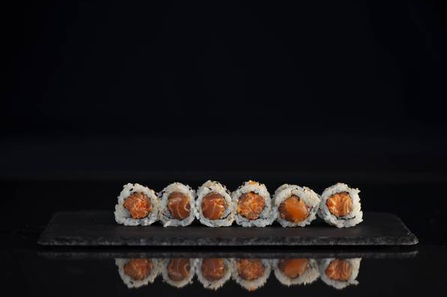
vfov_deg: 11.8
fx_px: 1439
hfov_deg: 17.7
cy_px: 160
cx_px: 230
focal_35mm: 116
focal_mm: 105
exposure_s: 1/100
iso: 400
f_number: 4
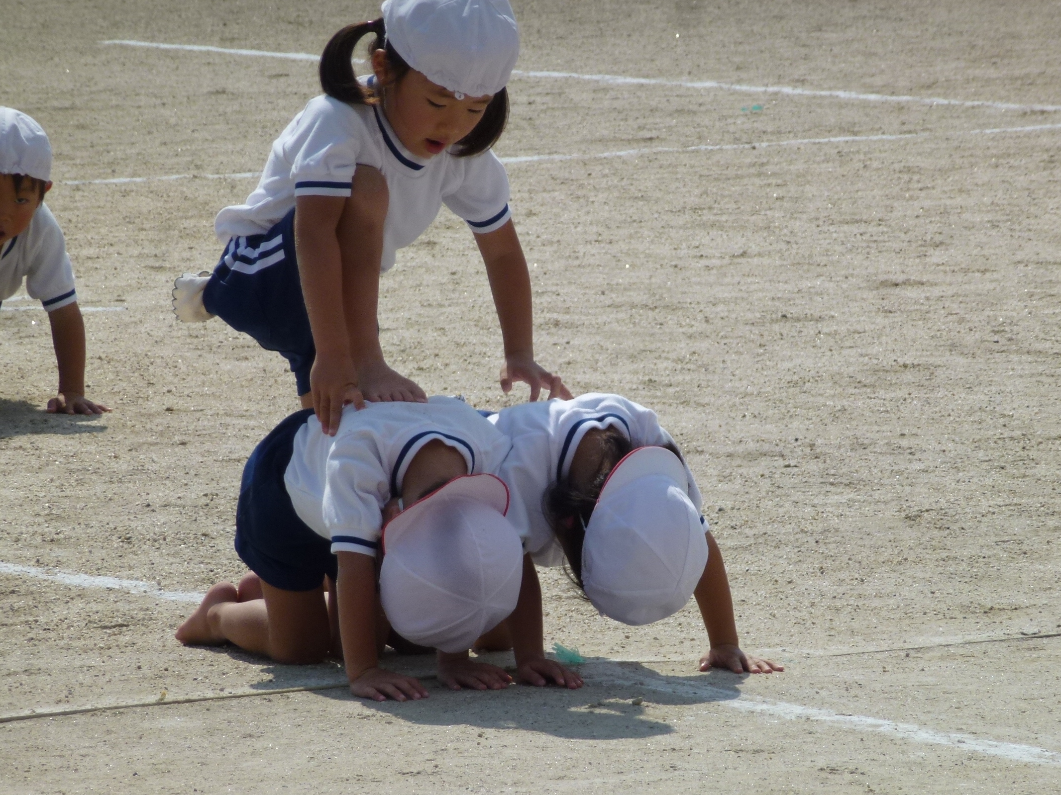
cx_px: 555
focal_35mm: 365
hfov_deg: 5.4
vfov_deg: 4.1
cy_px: 461
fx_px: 11187
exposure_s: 1/1300
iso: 100
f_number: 5.7
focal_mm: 54.5
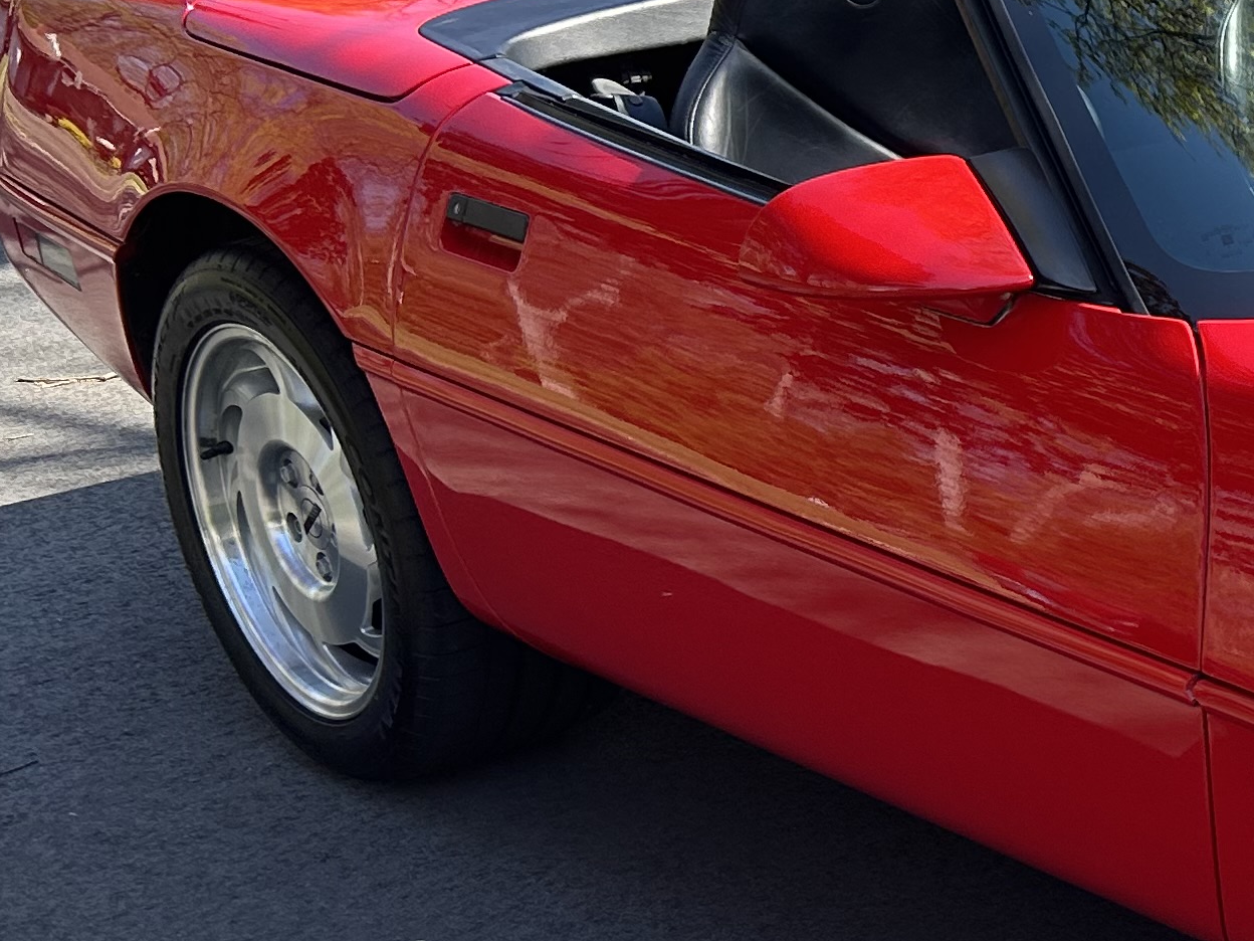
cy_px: 610
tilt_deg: -21.1
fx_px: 3043
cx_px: 1937
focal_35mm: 84
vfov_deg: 17.5
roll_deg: +0.3
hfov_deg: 19.8
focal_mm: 5.7
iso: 50
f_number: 1.5
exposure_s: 1/827
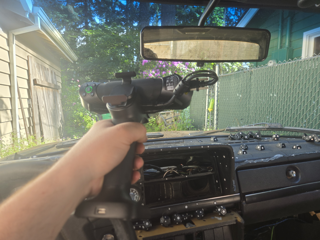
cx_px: 160
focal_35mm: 23
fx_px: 213
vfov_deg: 58.9
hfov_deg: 73.9
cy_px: 120
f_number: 1.8
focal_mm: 5.4
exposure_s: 1/180
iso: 32
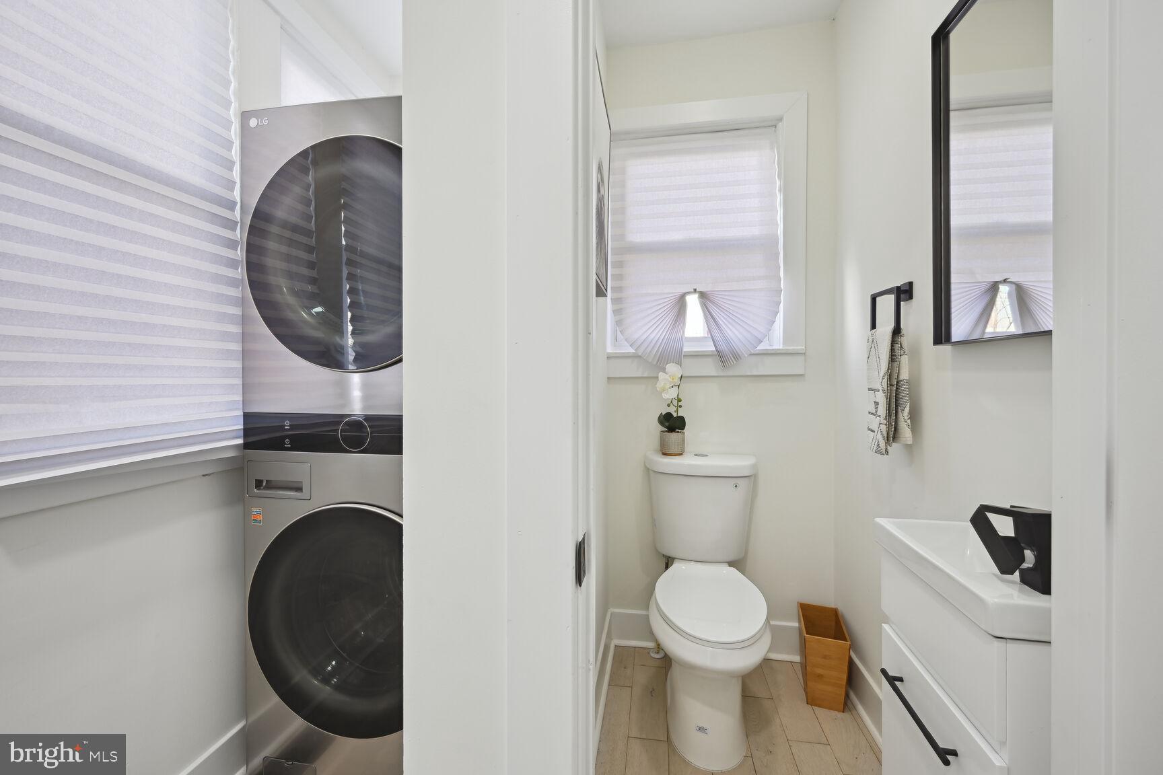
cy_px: 388
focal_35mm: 14
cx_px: 582
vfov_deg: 81.2
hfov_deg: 104.3
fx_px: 452
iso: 200
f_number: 9
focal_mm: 14
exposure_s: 1/15
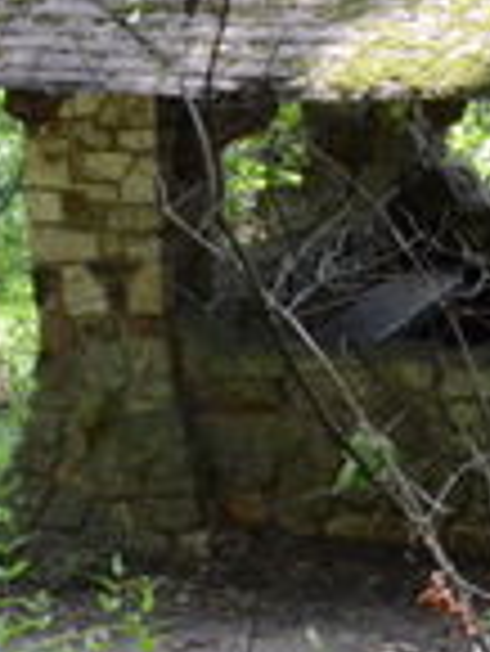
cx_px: 800
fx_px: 5918
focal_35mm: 314
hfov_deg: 4.7
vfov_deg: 6.3
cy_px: 99
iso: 4000
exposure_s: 1/125
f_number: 16
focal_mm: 66
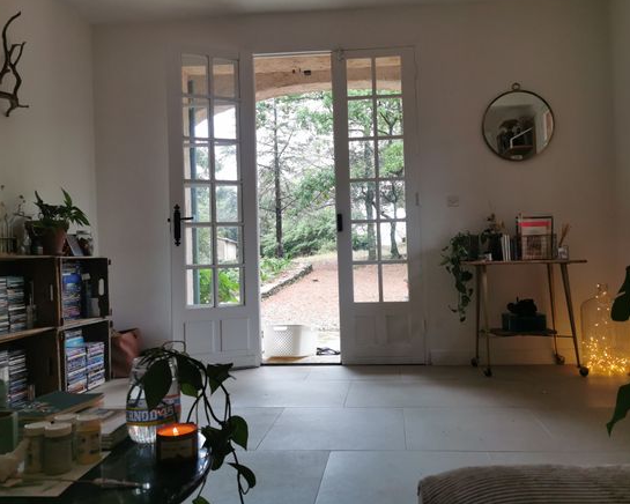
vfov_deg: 50.0
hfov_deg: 60.3
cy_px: 247
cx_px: 343
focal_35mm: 29
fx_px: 541
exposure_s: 1/100
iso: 160
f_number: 1.6
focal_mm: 5.56
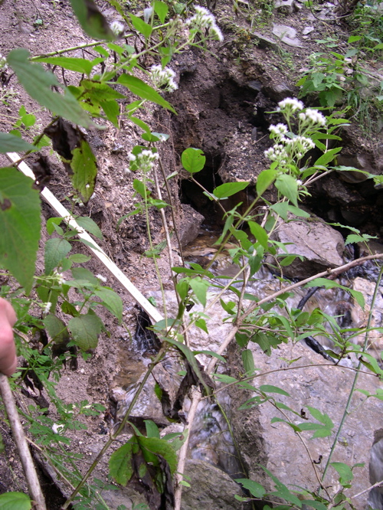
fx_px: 560
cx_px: 192
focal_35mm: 38
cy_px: 255
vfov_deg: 49.0
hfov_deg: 37.7
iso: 100
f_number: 2.8
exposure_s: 1/58.3
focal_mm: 8
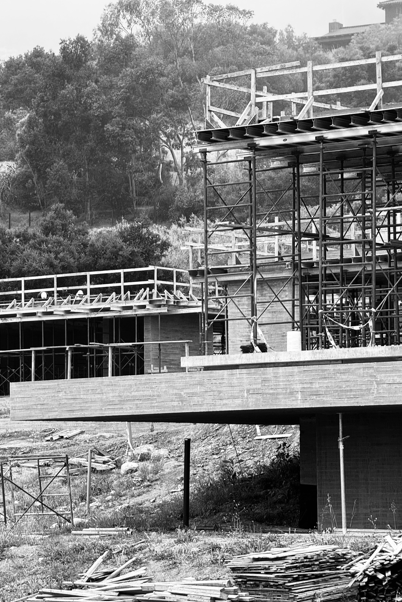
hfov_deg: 9.5
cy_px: 302
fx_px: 2411
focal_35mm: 144
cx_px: 160
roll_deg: +0.6
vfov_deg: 14.3
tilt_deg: +5.4
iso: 50
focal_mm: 15.66
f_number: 2.8
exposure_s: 1/186
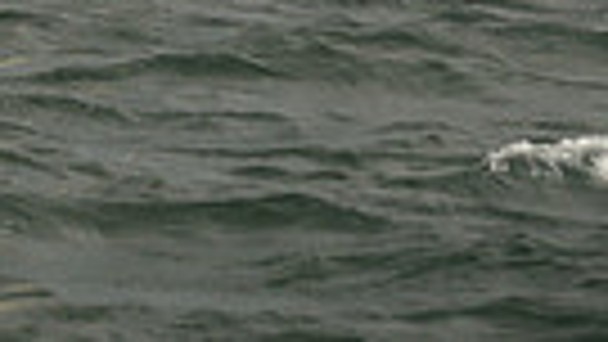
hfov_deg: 6.8
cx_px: -250
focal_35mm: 315
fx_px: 5079
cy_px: -958
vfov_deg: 3.7
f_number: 6.3
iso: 250
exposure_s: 1/640
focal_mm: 70
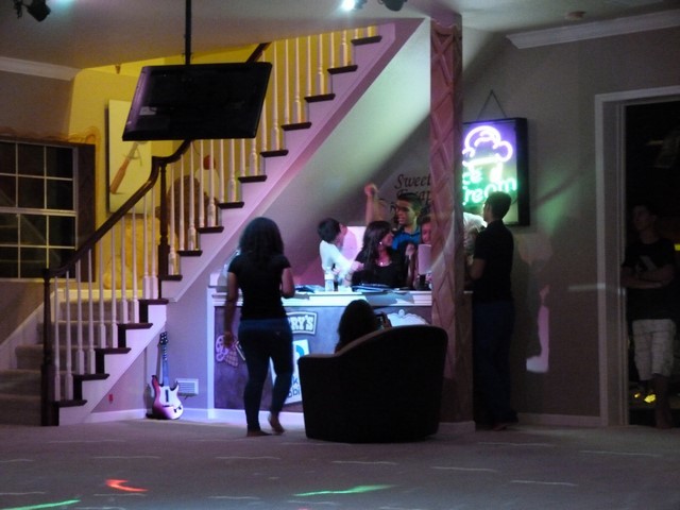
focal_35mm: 77
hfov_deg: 25.3
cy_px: 255
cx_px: 340
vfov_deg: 19.1
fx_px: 1513
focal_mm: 13.8
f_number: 3.3
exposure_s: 1/8
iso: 1000
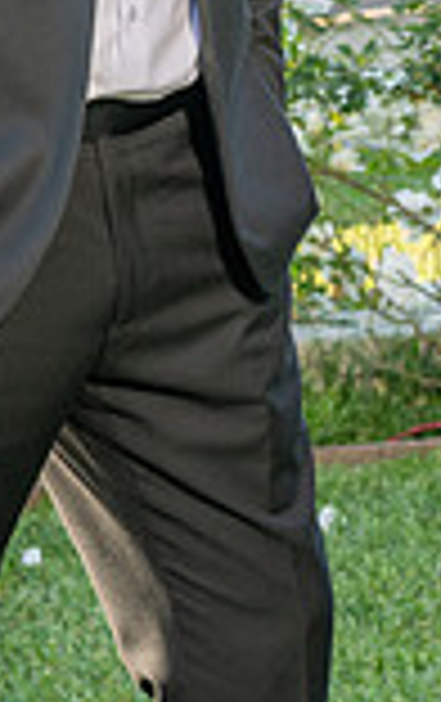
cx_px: 72
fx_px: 3717
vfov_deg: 10.5
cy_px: -252
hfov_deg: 6.8
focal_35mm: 194
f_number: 7.1
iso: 200
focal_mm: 66
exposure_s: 1/200
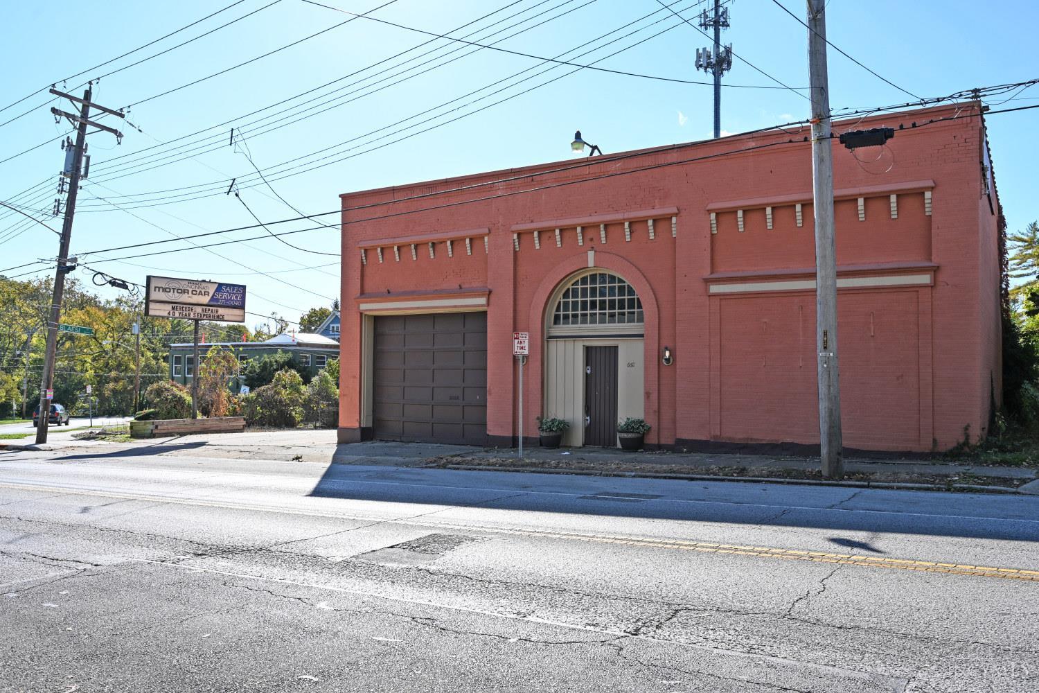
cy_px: 346
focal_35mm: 27
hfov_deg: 67.4
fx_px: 779
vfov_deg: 47.9
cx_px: 520
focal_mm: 27
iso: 100
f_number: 6.3
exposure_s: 1/320
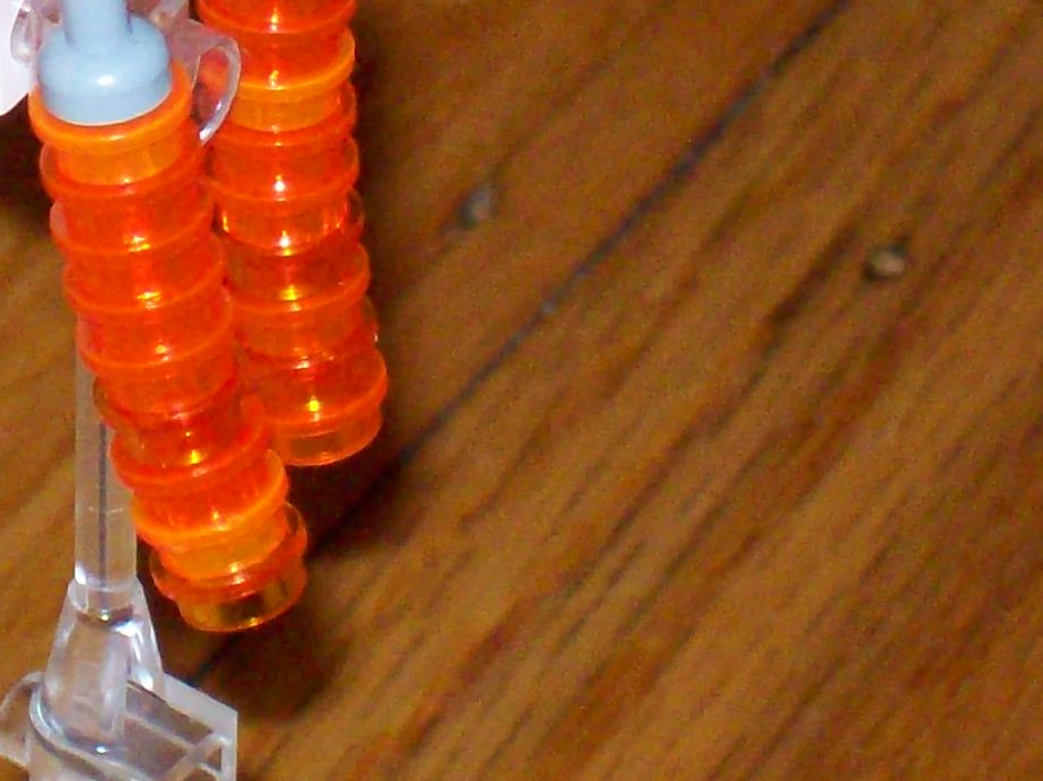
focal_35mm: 333
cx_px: 191
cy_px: -313
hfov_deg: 5.9
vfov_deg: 4.4
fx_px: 10028
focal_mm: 18
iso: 400
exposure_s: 1/257
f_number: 4.8
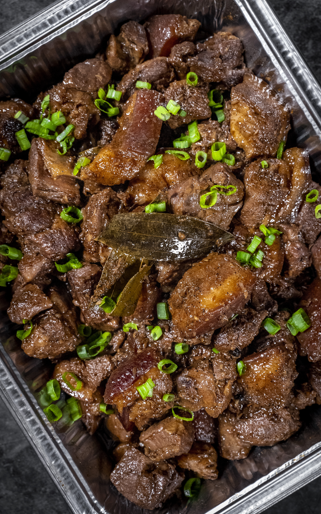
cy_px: 256
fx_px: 602
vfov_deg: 46.2
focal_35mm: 43
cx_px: 165
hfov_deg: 29.9
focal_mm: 42
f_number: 6.3
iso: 12800
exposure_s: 1/160
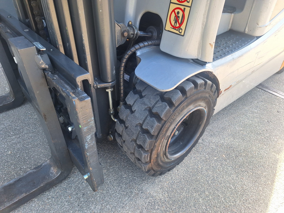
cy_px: 106
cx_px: 142
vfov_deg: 58.9
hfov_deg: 73.9
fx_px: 189
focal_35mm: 23
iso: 40
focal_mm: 5.54
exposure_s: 1/238
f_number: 1.8
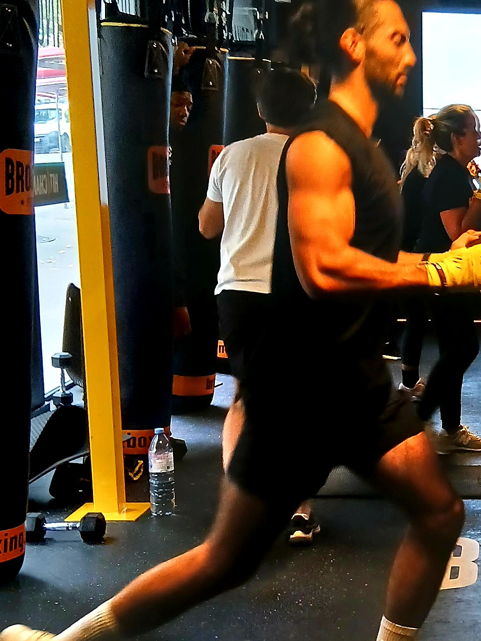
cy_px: 362
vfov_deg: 26.7
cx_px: 610
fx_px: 1352
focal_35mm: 73
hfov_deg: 18.8
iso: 250
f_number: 1.8
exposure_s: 1/25.1
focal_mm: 3.98
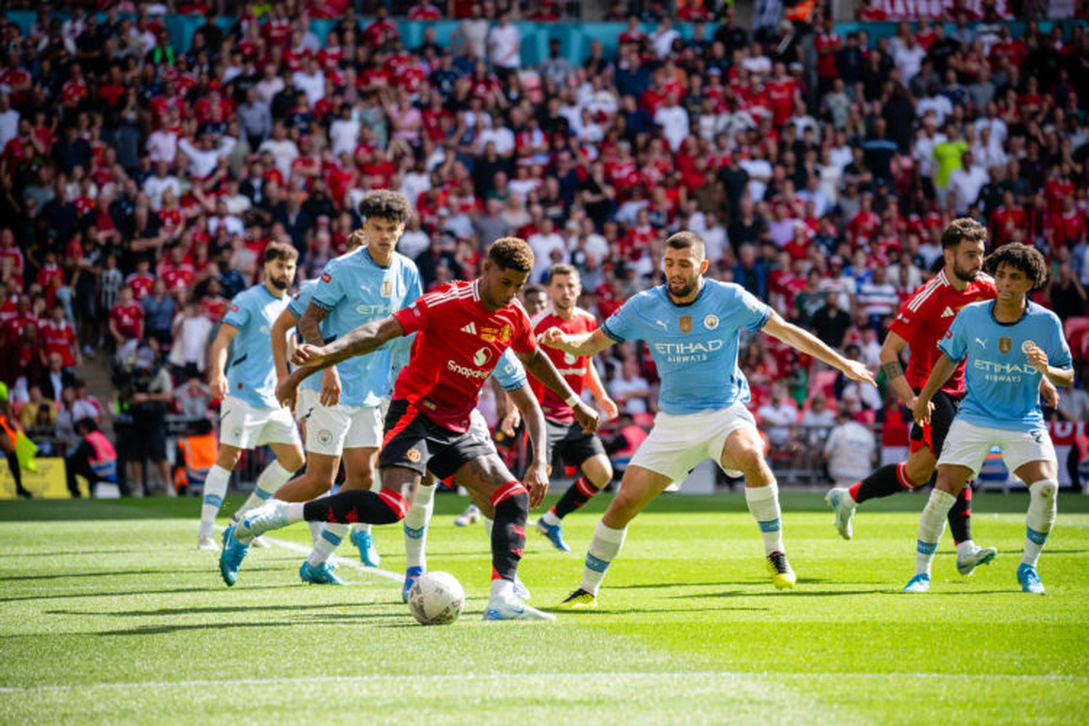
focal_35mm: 220
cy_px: 363
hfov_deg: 9.4
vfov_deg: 6.2
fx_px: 6654
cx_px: 544
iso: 400
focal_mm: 220
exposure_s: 1/1000
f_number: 5
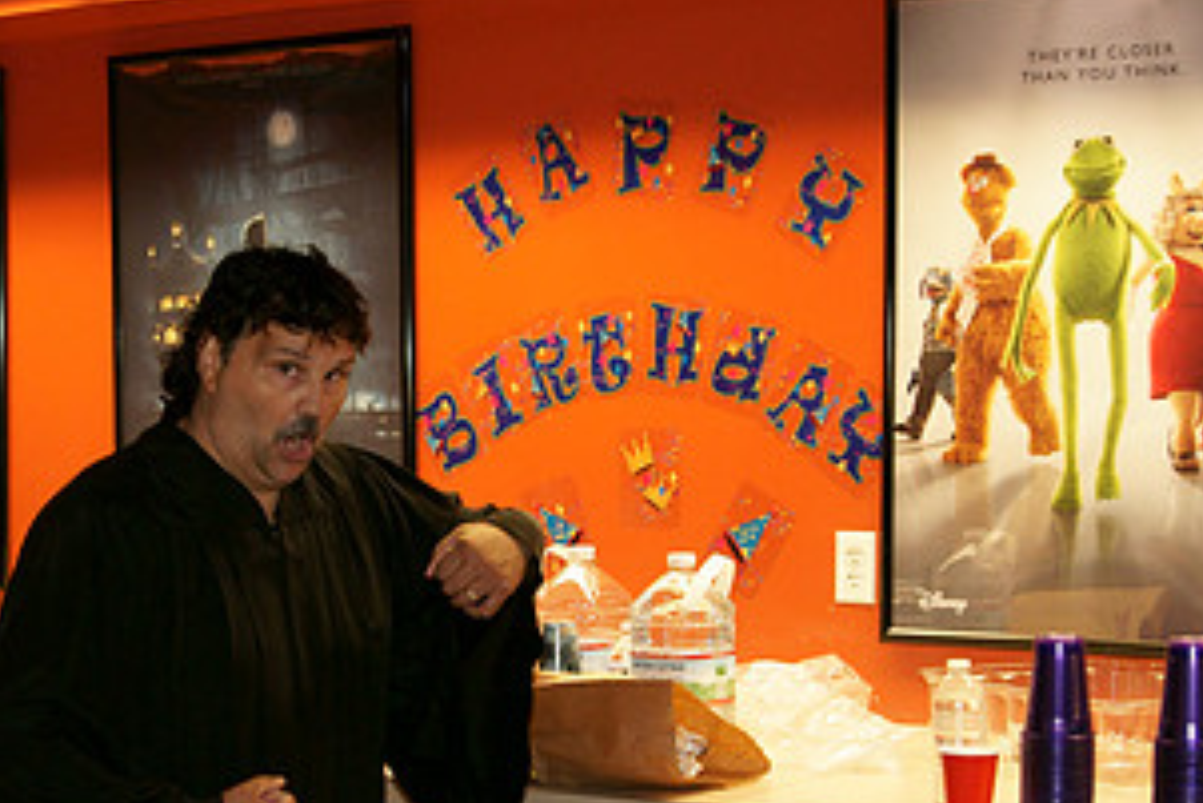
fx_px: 2708
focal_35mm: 81
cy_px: 537
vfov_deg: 16.8
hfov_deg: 24.8
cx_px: 324
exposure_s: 1/60
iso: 400
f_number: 2.8
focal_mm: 28
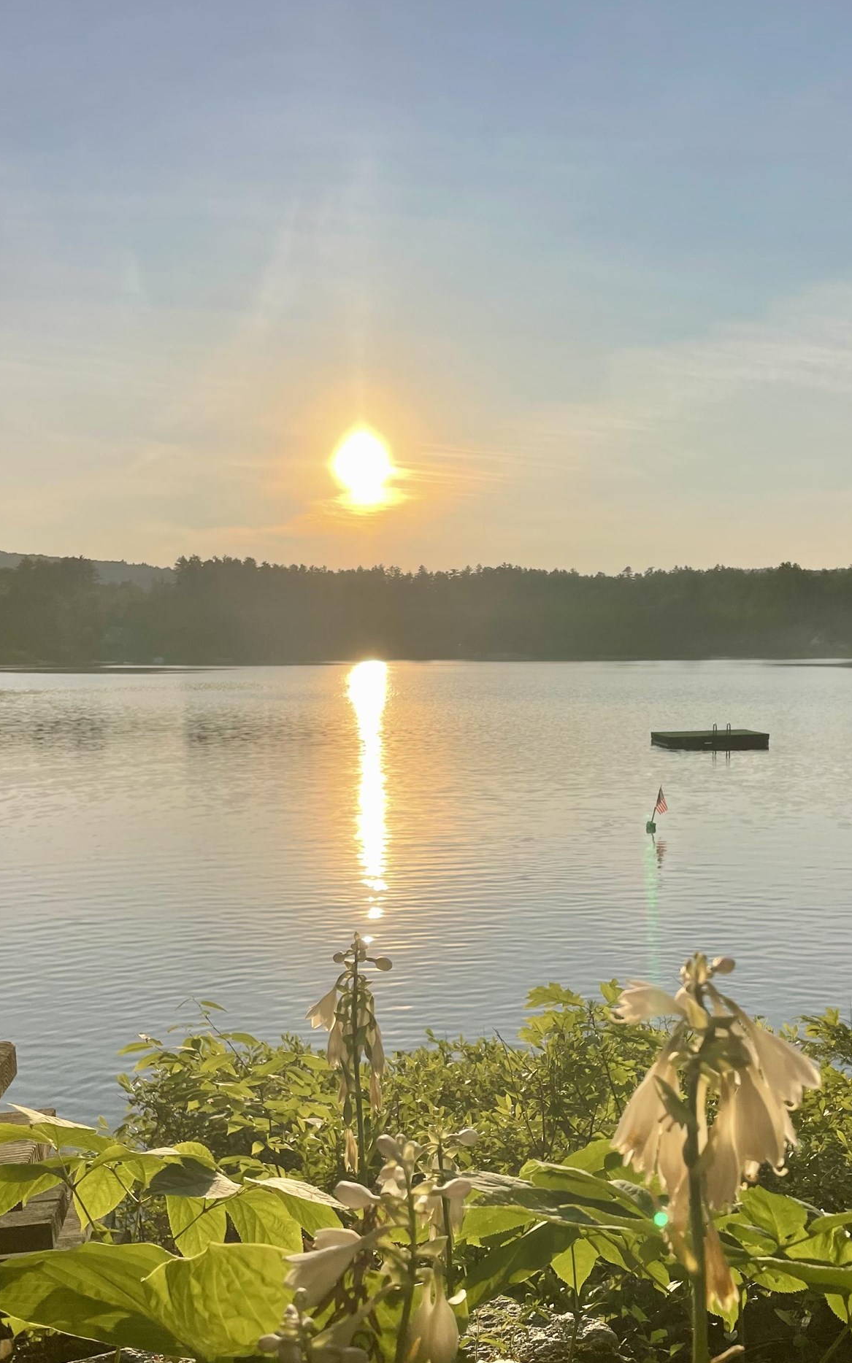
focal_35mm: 34
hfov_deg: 37.2
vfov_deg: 56.2
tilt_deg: -8.6
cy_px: 827
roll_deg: +2.1
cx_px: 497
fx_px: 1264
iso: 32
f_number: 1.6
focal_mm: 4.2
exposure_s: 1/7813
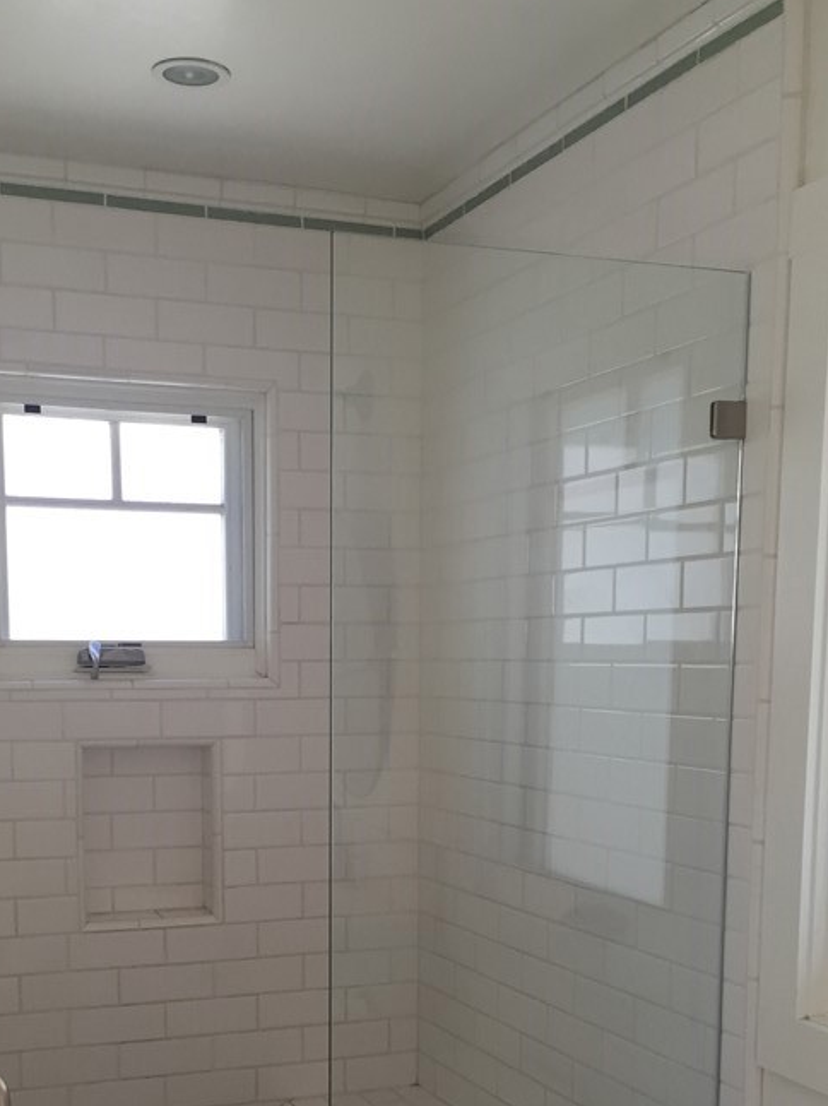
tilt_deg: -7.0
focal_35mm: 46
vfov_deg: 39.9
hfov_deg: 31.4
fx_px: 1468
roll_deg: +0.7
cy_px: 849
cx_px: 337
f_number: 2.2
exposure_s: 1/40
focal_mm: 4.15
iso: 32
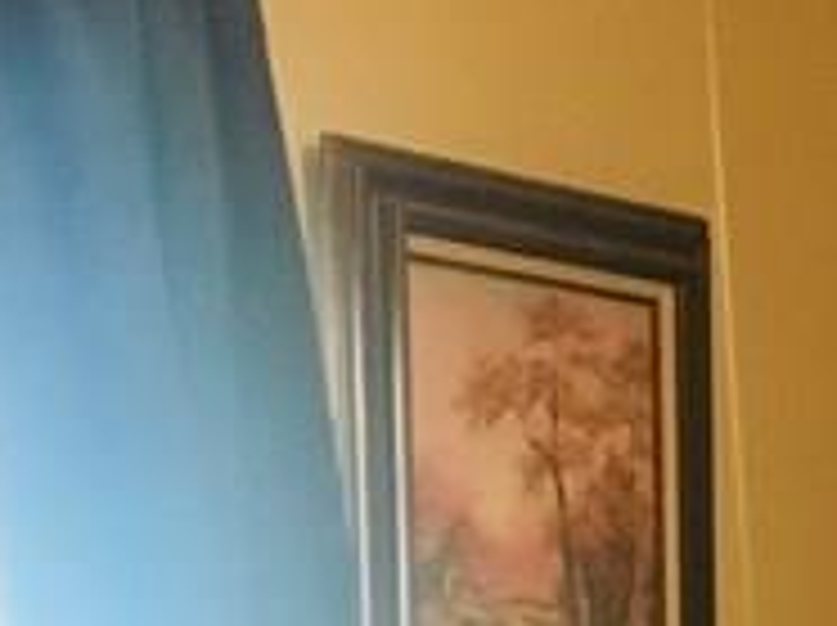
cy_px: 1139
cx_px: 1638
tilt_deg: -6.2
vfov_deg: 8.9
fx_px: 3864
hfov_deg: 11.3
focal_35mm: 160
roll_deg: +0.9
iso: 200
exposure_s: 1/15
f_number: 2.2
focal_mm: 4.15
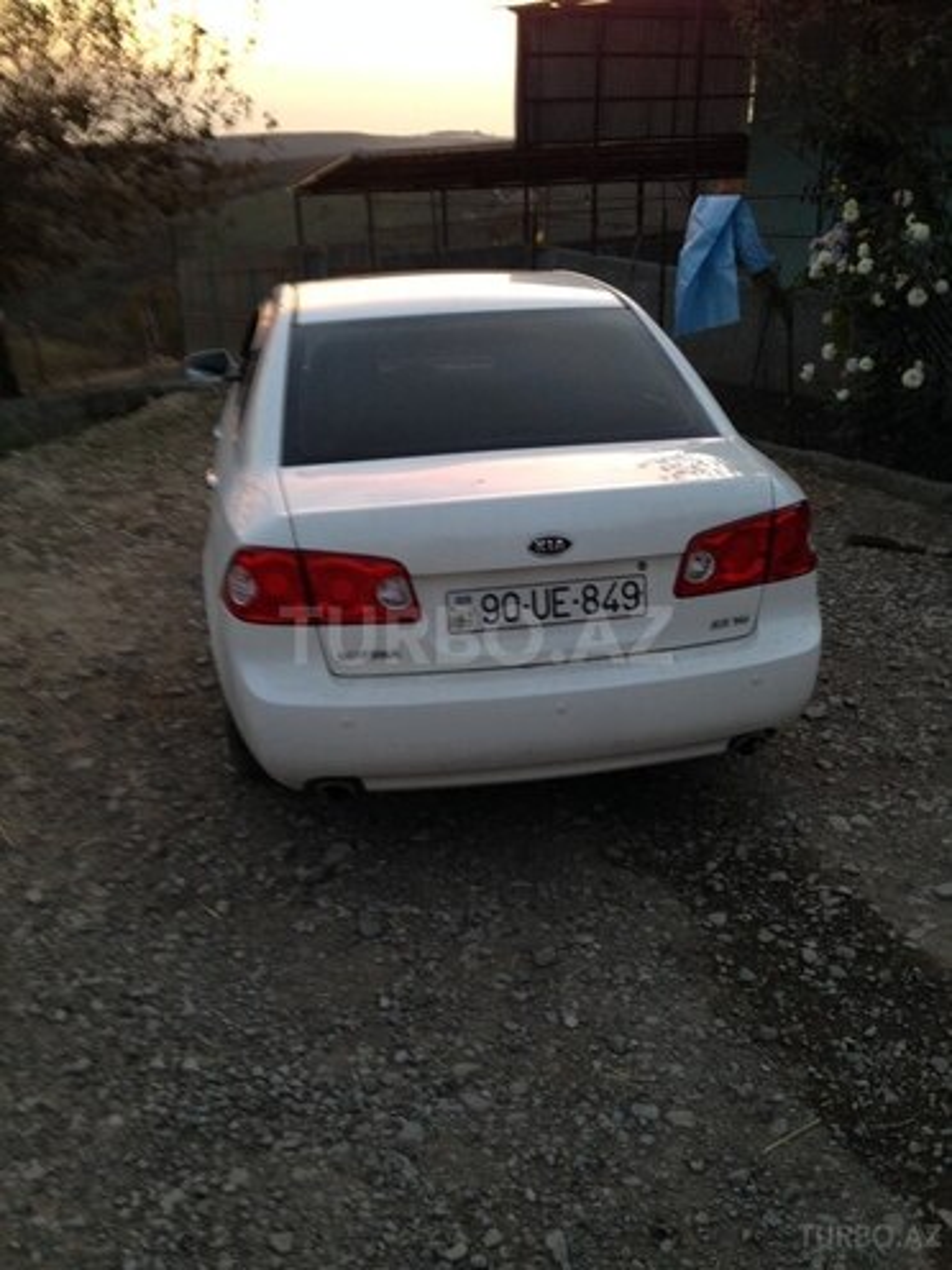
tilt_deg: -23.4
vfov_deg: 55.4
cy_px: 635
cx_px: 476
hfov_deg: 42.9
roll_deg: +1.6
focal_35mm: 33
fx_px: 1210
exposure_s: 1/20
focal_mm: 4.12
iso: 125
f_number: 2.4
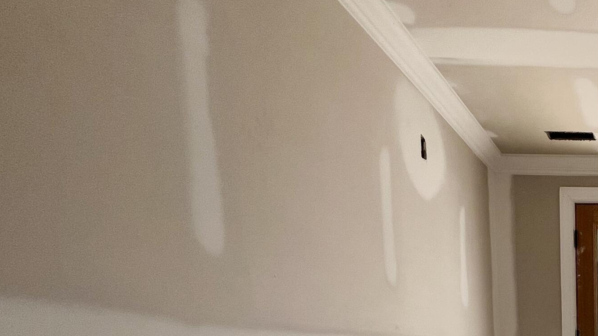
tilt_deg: -6.4
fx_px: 507
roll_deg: -0.1
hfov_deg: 44.7
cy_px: 417
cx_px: 672
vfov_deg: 30.4
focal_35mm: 32
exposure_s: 1/99
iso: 40
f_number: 1.8
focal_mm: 1.57
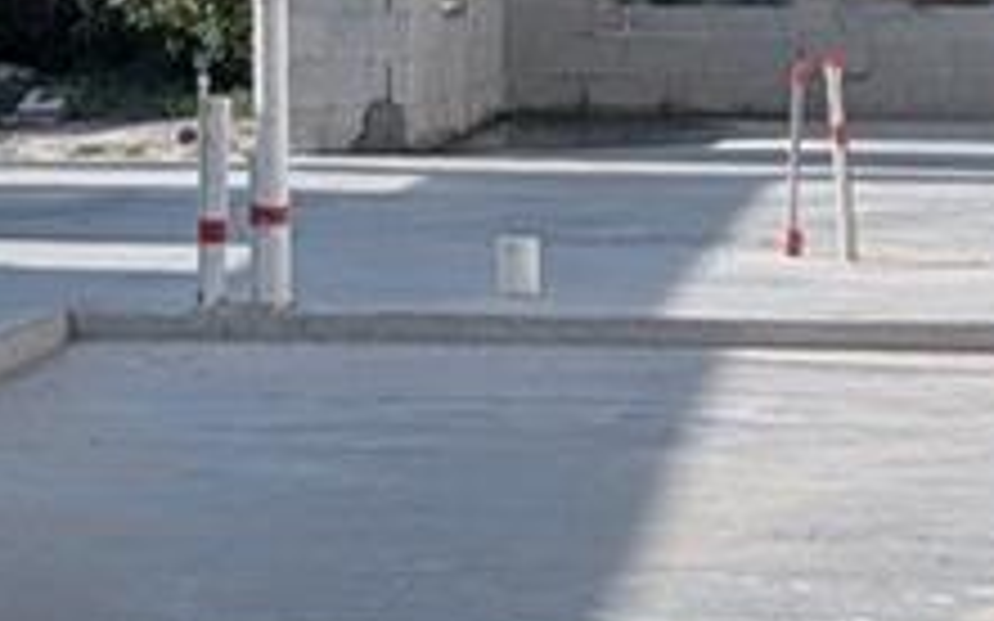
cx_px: 400
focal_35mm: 184
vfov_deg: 7.0
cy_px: -292
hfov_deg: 11.4
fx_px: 4983
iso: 21
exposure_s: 1/1259
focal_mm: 6.9
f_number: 1.68
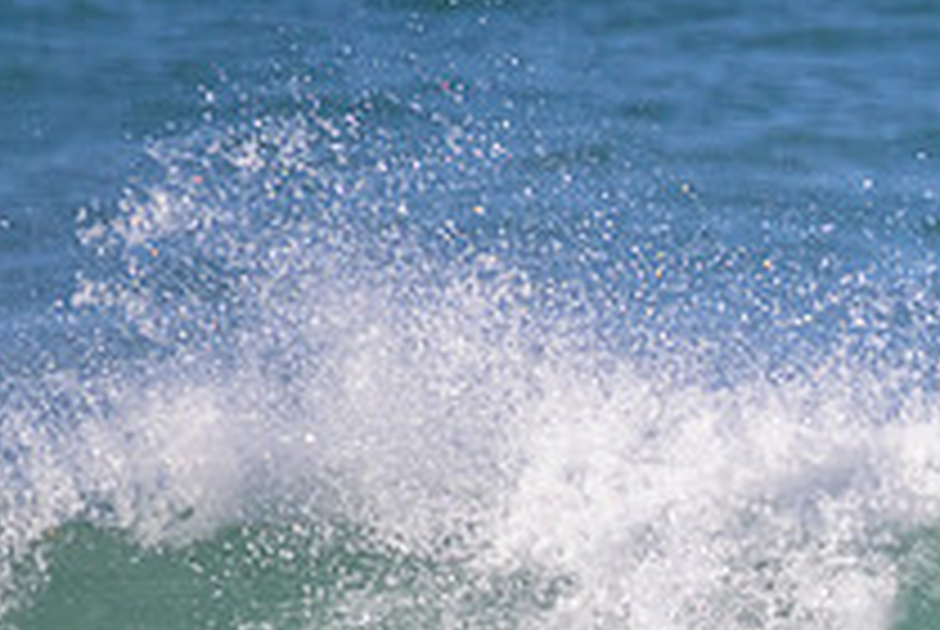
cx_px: 1246
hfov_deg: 0.9
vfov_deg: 0.6
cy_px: 862
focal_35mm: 2218
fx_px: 57995
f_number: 11
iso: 1600
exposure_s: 1/2000
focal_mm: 800
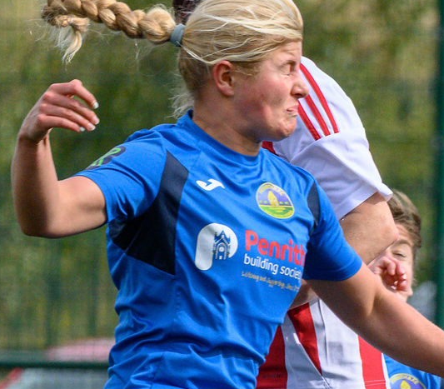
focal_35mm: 1469
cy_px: 690
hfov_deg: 1.3
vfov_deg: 1.1
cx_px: 1098
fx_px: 20041
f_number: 5
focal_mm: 250
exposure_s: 1/2000
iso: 720
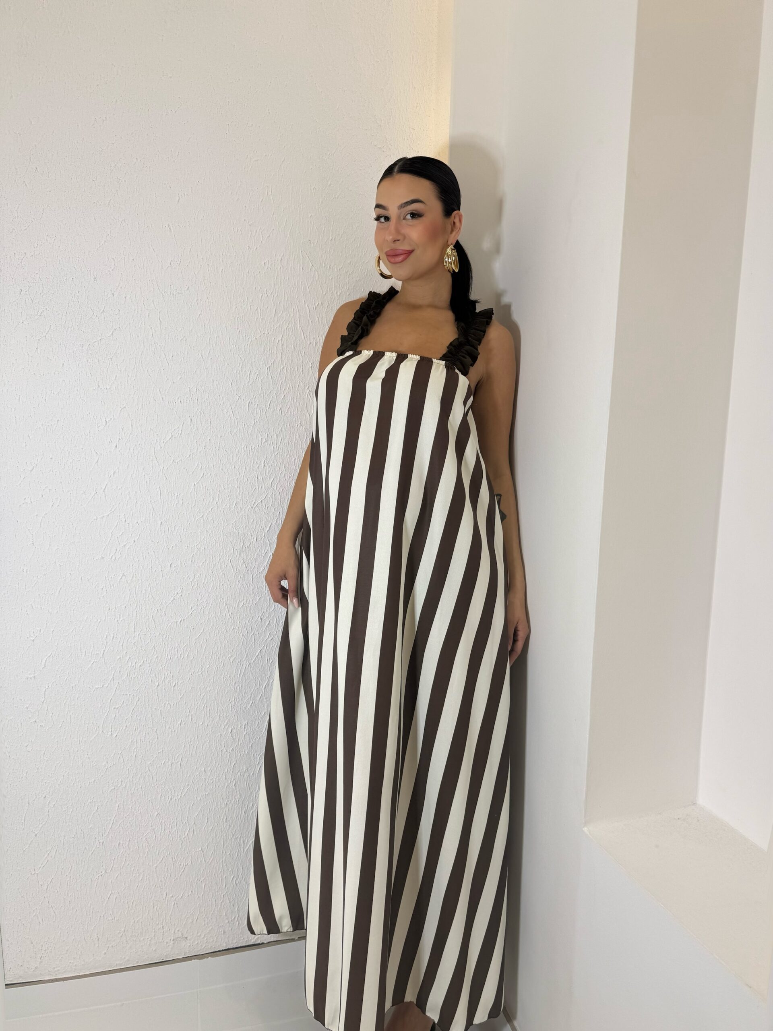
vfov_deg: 71.6
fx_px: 715
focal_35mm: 24
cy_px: 516
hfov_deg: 56.8
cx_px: 386
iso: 80
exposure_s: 1/250
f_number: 1.78
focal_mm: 6.76
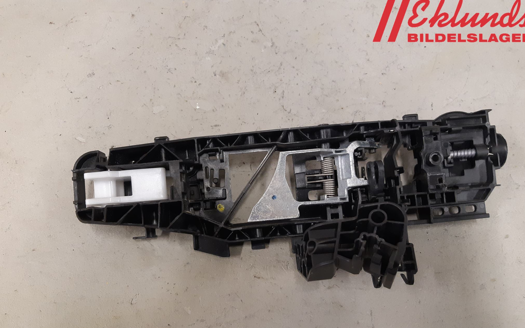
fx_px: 401
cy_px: 198
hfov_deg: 66.5
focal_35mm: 28
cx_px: 266
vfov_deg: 44.3
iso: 200
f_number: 1.7
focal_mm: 3.93
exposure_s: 1/50
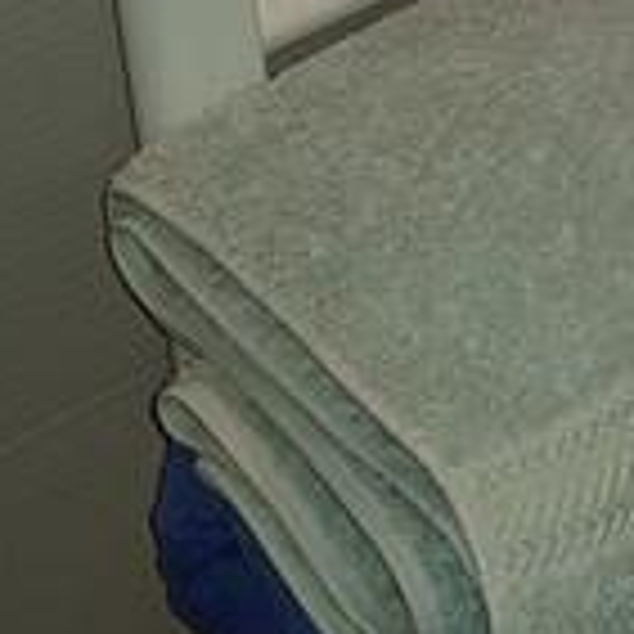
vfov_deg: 12.9
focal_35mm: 125
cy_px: -432
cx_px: 958
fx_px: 2590
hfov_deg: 13.2
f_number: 1.7
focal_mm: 4.2
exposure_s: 1/50
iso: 50
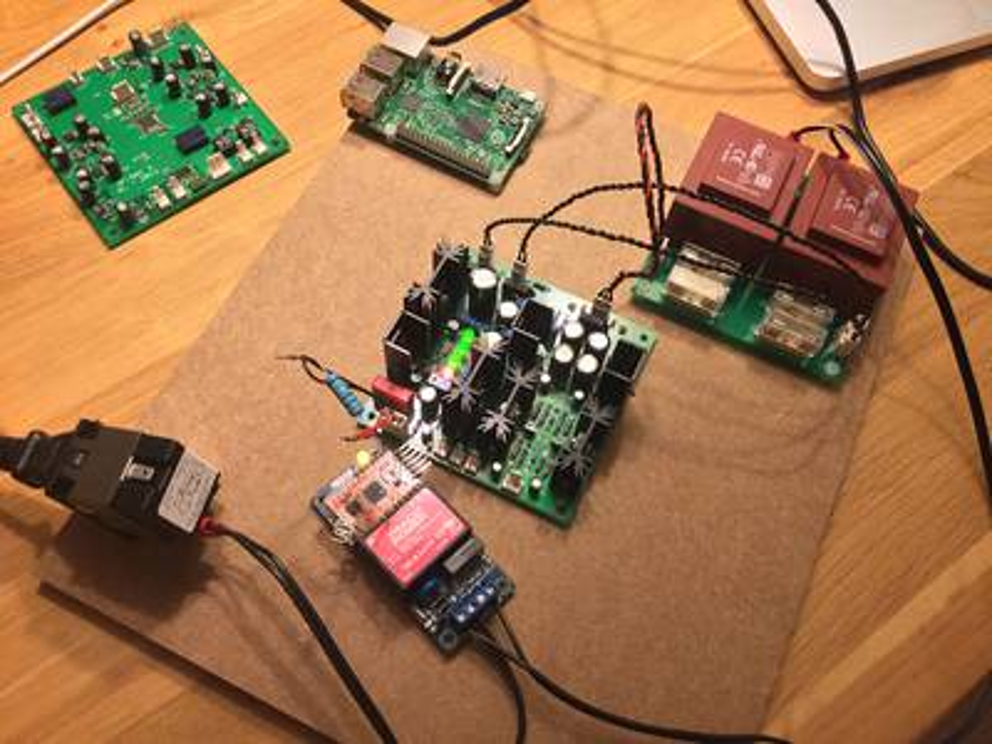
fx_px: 888
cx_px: 496
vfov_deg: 45.4
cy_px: 372
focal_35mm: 31
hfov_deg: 58.4
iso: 200
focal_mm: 3.3
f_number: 2.4
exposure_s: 1/33
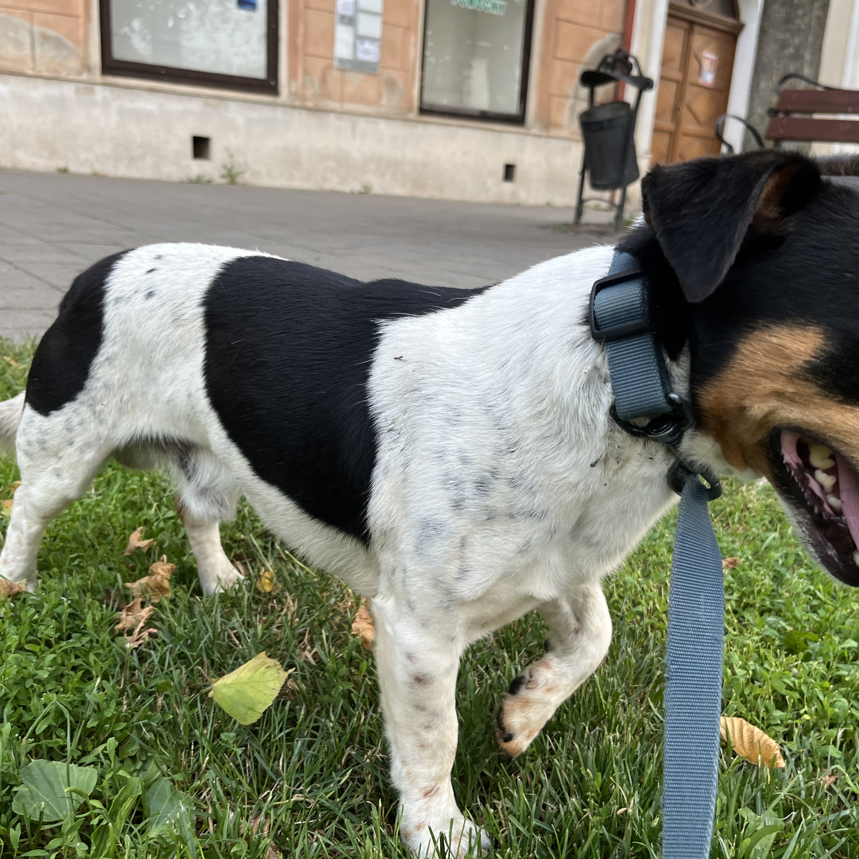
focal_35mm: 32
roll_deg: -3.5
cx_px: 422
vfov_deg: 51.1
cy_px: 436
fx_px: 898
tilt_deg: -16.3
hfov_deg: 51.1
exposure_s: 1/122
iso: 50
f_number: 1.6
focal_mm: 5.1
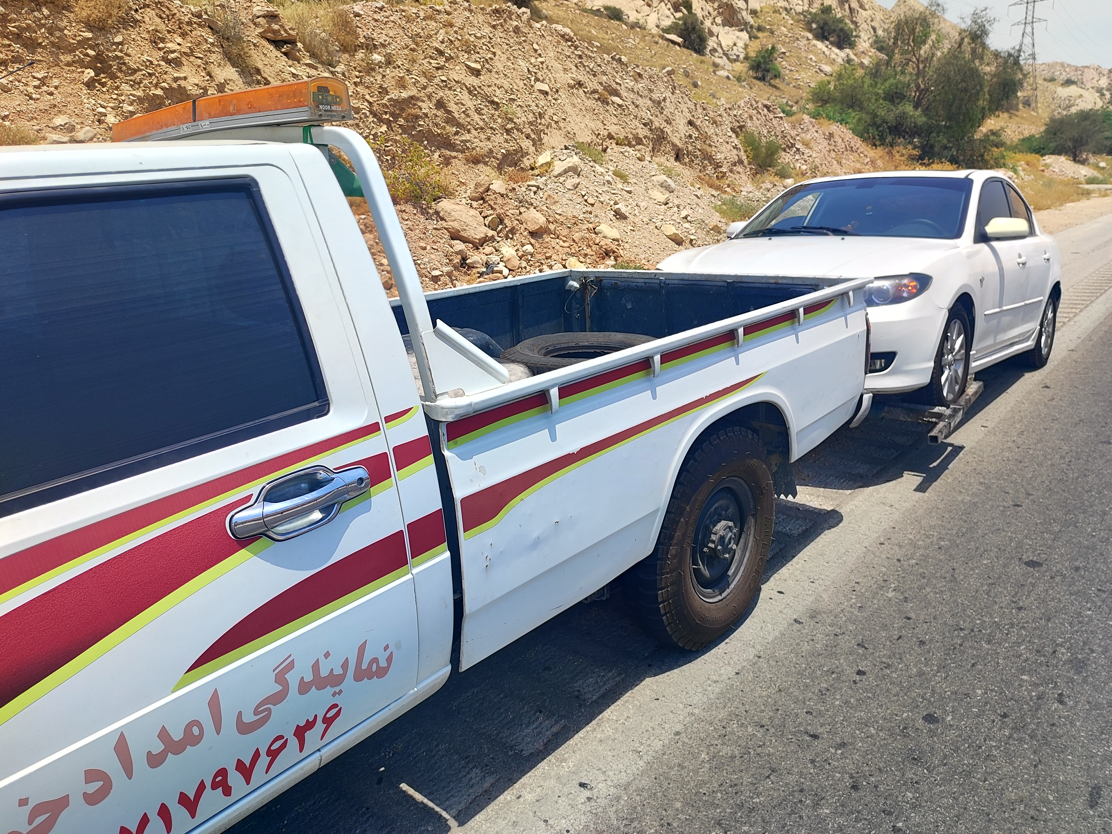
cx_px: 556
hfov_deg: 71.6
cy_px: 417
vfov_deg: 56.8
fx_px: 771
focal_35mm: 24
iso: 50
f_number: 1.89
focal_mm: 5.89
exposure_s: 1/860
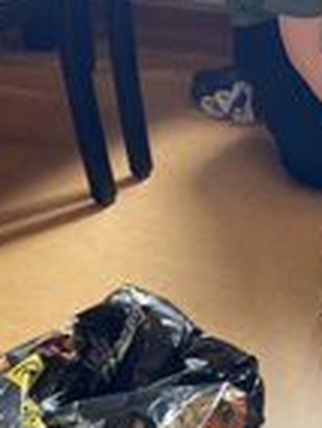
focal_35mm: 73
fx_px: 903
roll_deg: +2.4
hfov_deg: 19.3
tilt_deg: -19.7
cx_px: 358
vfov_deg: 25.9
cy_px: 57
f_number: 1.8
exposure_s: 1/60
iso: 200
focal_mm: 4.25
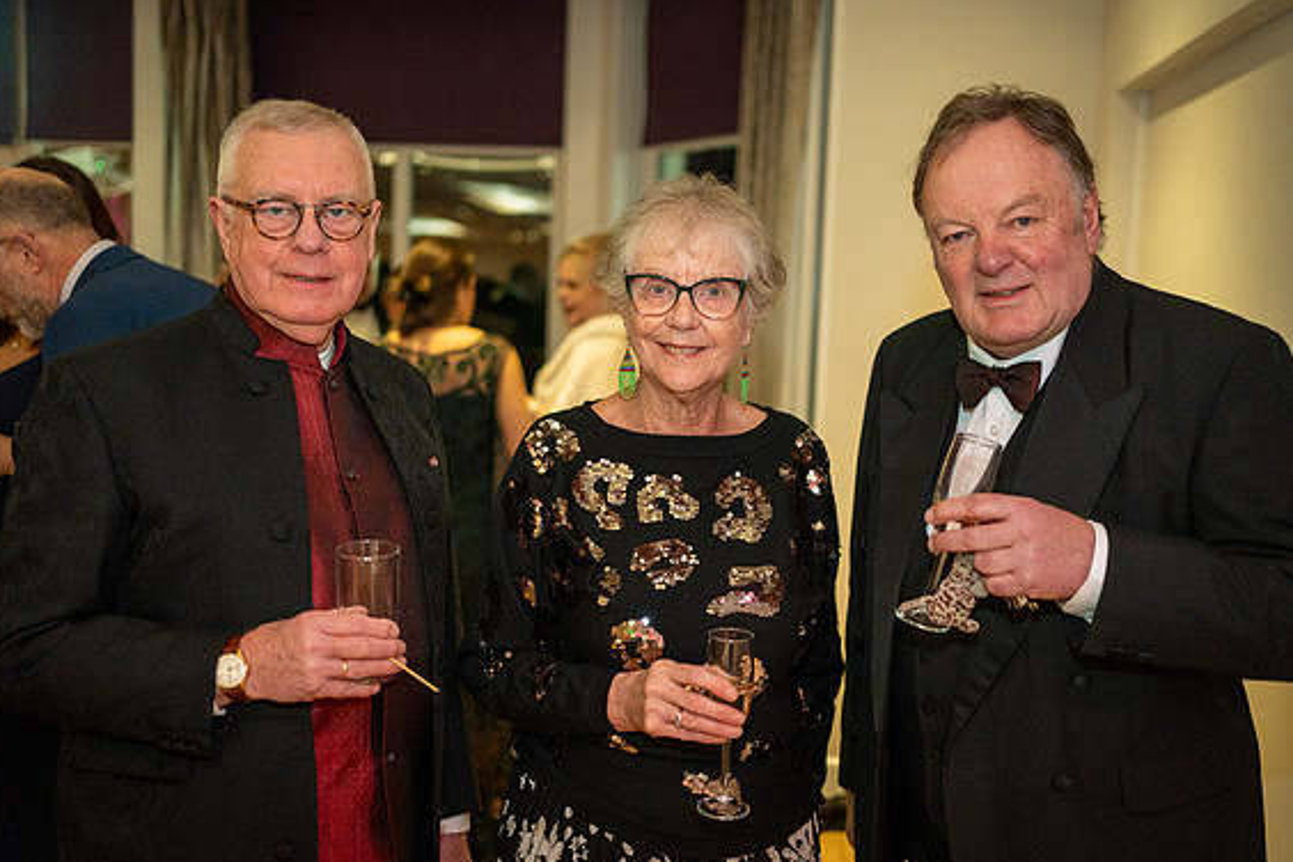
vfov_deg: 36.9
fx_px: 1293
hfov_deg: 53.1
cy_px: 441
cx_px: 630
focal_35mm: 36
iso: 1250
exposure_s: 1/80
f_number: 2
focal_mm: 35
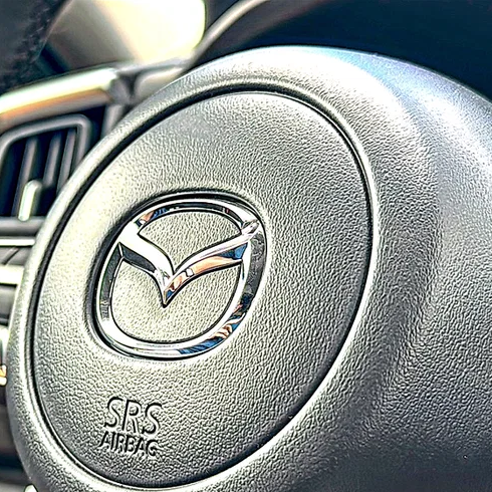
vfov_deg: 32.2
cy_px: 263
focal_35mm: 53
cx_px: 156
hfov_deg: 31.9
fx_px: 852
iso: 80
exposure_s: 1/294
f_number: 1.78
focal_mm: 6.86
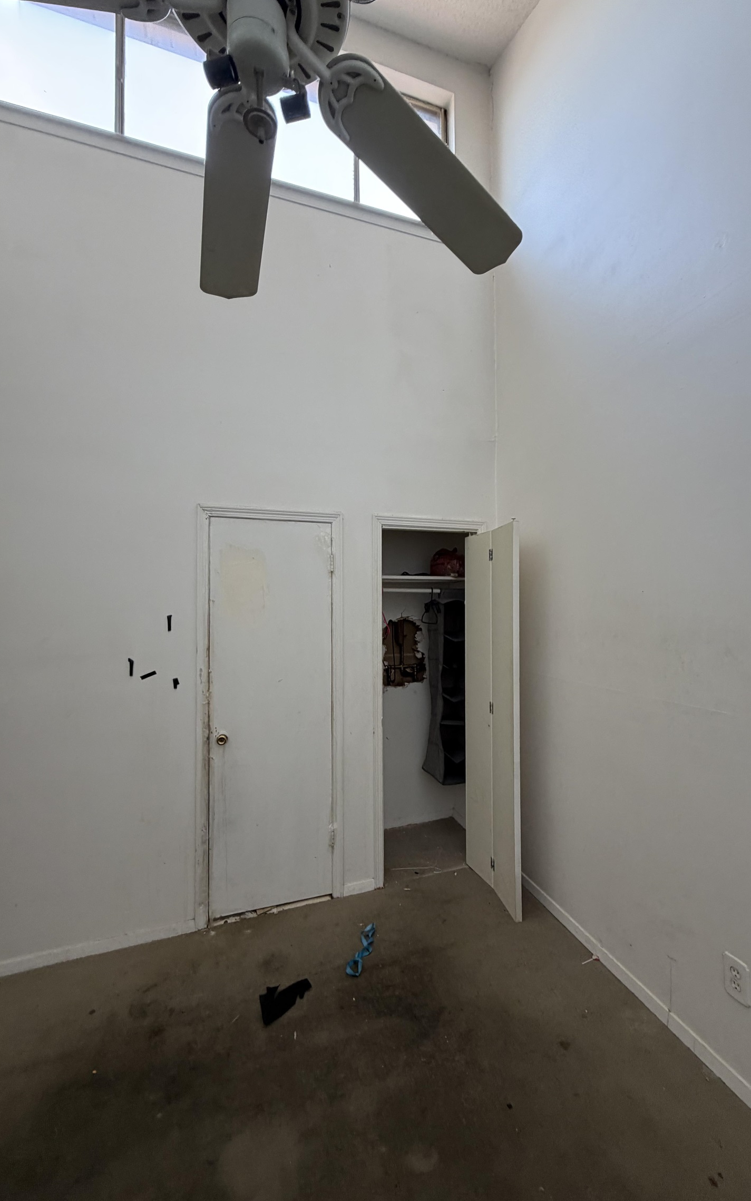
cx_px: 422
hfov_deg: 74.5
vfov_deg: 101.5
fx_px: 491
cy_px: 603
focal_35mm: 15
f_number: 2.2
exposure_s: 1/121
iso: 200
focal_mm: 2.22
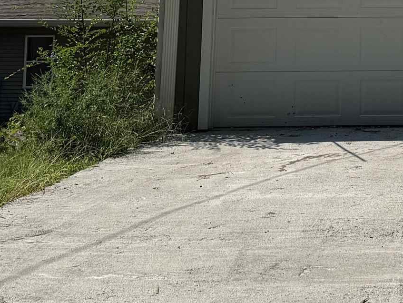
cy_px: -42
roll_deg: +0.2
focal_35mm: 87
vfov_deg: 16.4
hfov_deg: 21.1
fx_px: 1013
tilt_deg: +7.1
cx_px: 471
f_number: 1.78
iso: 80
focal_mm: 6.76
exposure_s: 1/7353
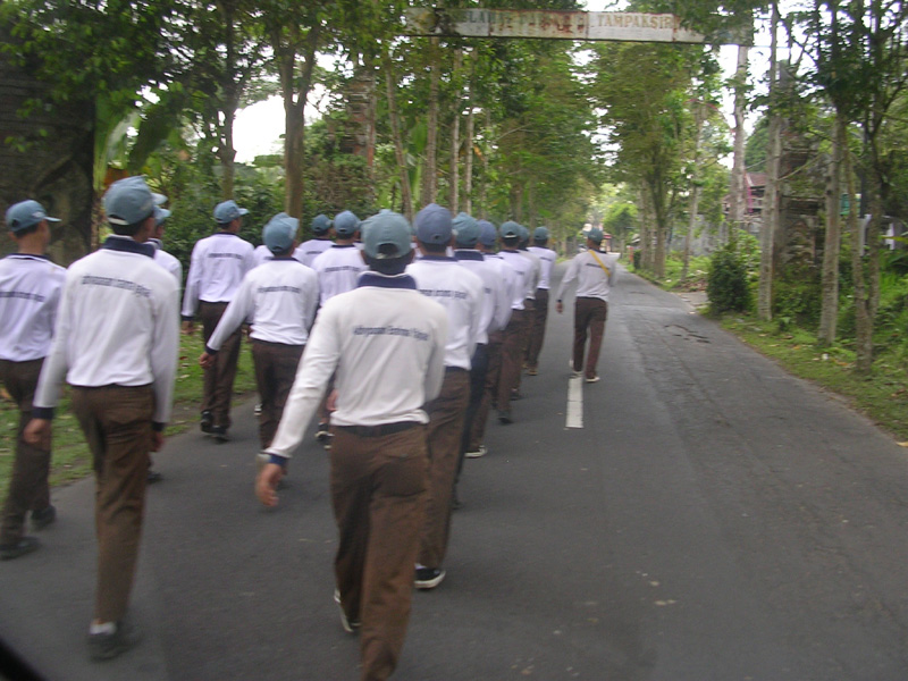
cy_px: 340
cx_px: 454
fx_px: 997
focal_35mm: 38
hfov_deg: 49.0
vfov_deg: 37.7
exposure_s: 1/143
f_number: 2.8
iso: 50
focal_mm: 5.8
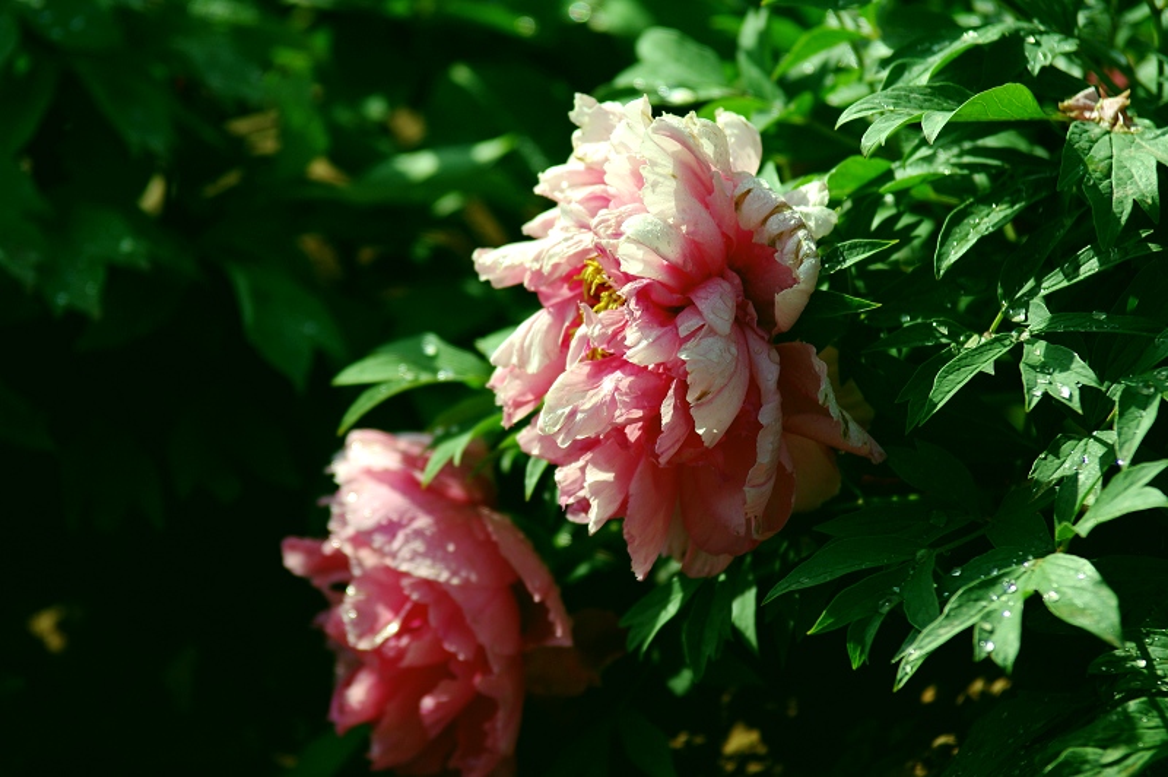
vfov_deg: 4.6
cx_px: 584
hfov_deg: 6.9
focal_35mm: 300
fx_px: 9725
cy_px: 388
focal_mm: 200
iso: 100
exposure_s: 1/1000
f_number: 3.5
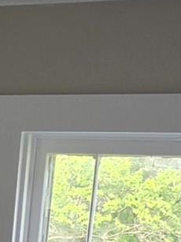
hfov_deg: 10.3
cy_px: 449
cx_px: -214
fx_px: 907
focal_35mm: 130
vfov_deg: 13.5
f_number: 1.9
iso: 40
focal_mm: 2.2
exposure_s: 1/120
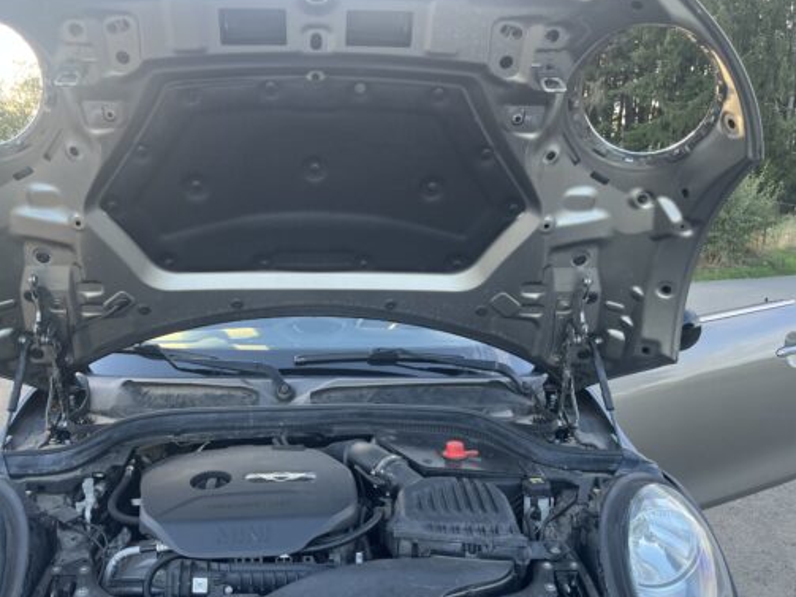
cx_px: 323
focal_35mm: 31
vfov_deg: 45.4
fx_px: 713
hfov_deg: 58.0
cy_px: 320
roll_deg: -0.1
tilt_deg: -9.4
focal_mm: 5.1
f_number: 1.6
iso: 64
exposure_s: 1/143
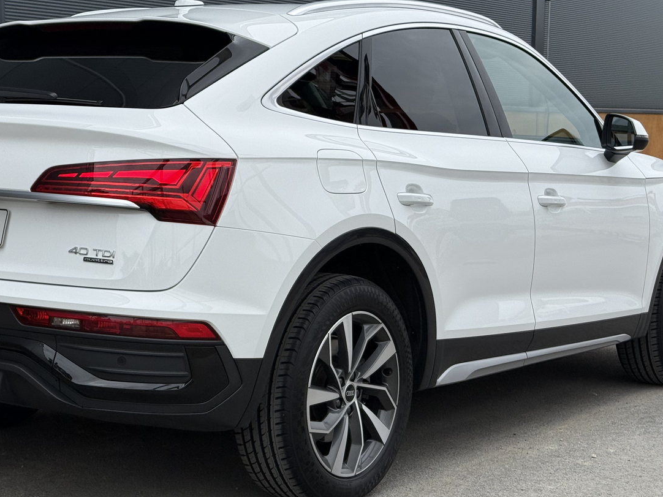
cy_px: 261
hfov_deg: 27.4
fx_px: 1360
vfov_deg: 20.7
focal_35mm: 71
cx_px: 273
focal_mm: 6.76
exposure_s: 1/4329
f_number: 1.78
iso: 64
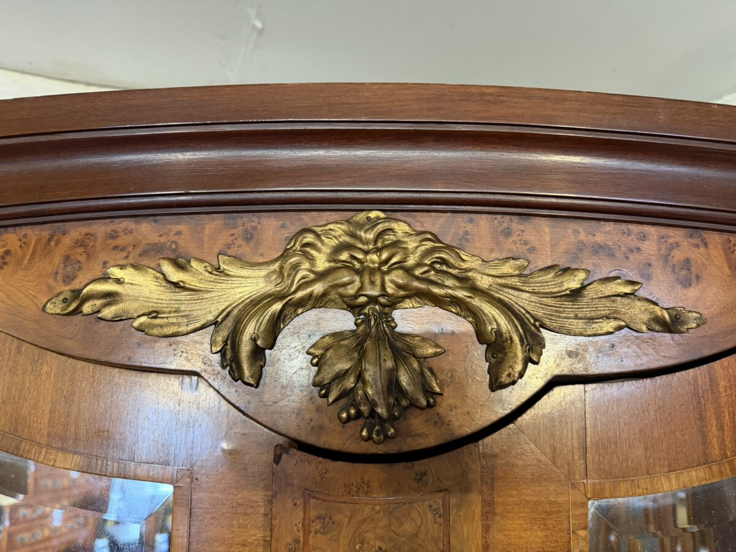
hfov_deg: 71.6
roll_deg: +0.0
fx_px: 510
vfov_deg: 56.8
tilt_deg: +7.0
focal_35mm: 24
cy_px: 276
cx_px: 368
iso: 640
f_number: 1.78
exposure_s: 1/33
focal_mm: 6.76
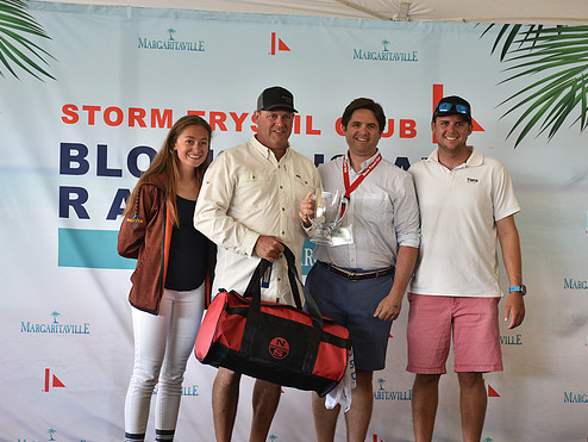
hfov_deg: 24.7
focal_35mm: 79
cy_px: 217
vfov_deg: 18.7
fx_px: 1343
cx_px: 298
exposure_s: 1/160
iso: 800
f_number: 4.5
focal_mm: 70
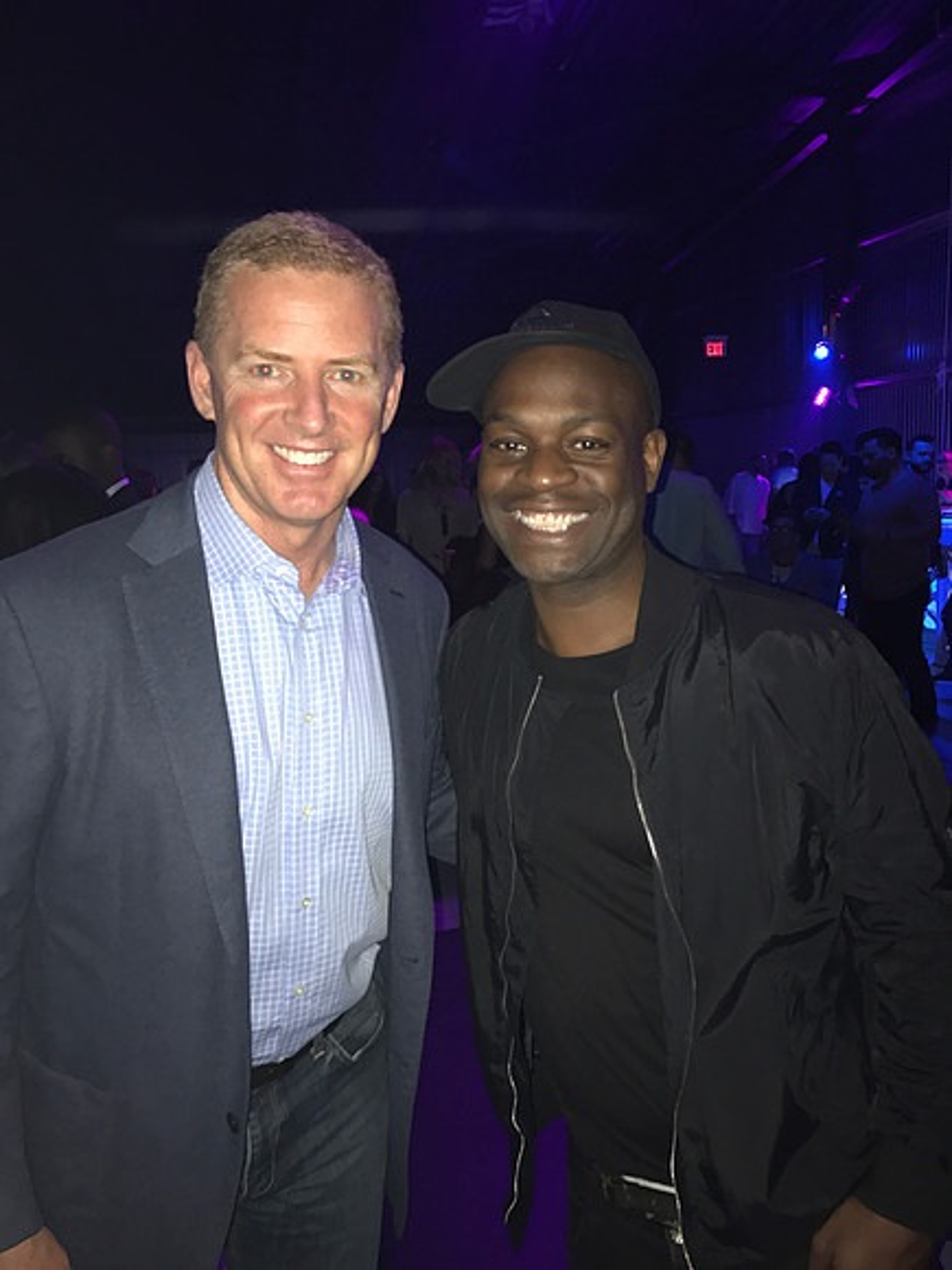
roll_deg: +2.5
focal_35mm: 28
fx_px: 1027
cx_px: 476
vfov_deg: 63.4
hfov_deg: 49.7
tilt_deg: -7.0
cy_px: 635
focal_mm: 3.99
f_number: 1.8
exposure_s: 1/16
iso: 64
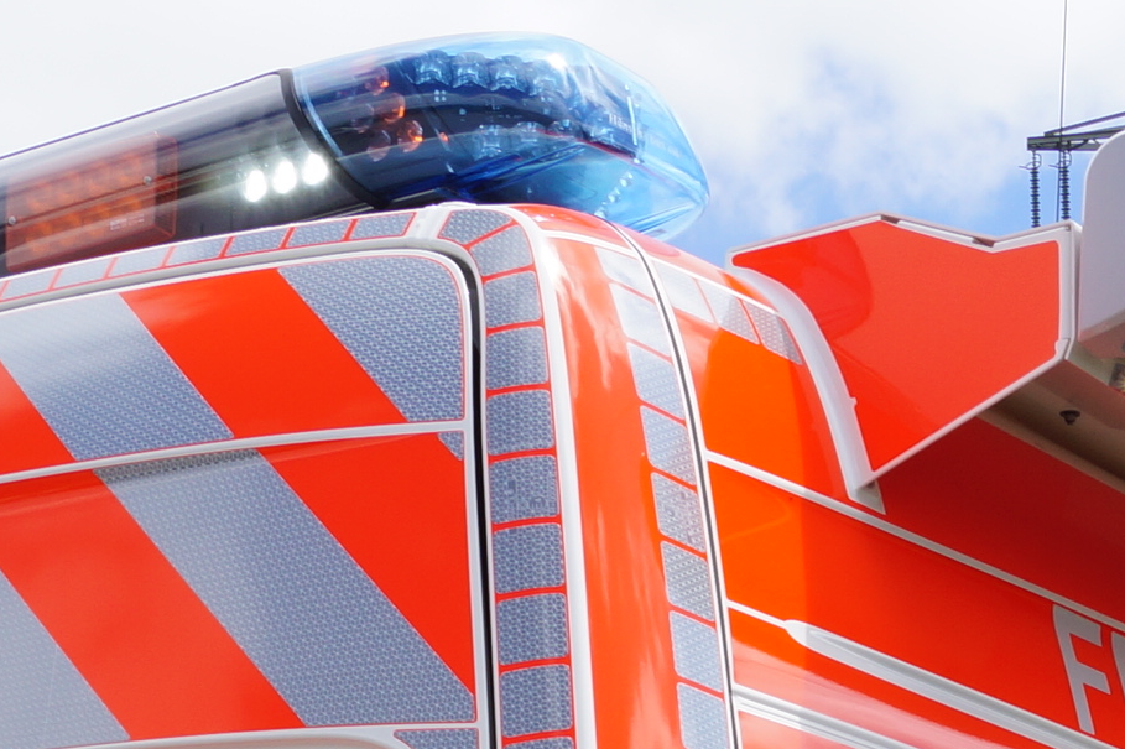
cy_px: 1550
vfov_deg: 10.8
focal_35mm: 115
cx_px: 845
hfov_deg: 17.7
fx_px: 3592
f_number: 10
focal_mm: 18
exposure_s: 1/160
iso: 100
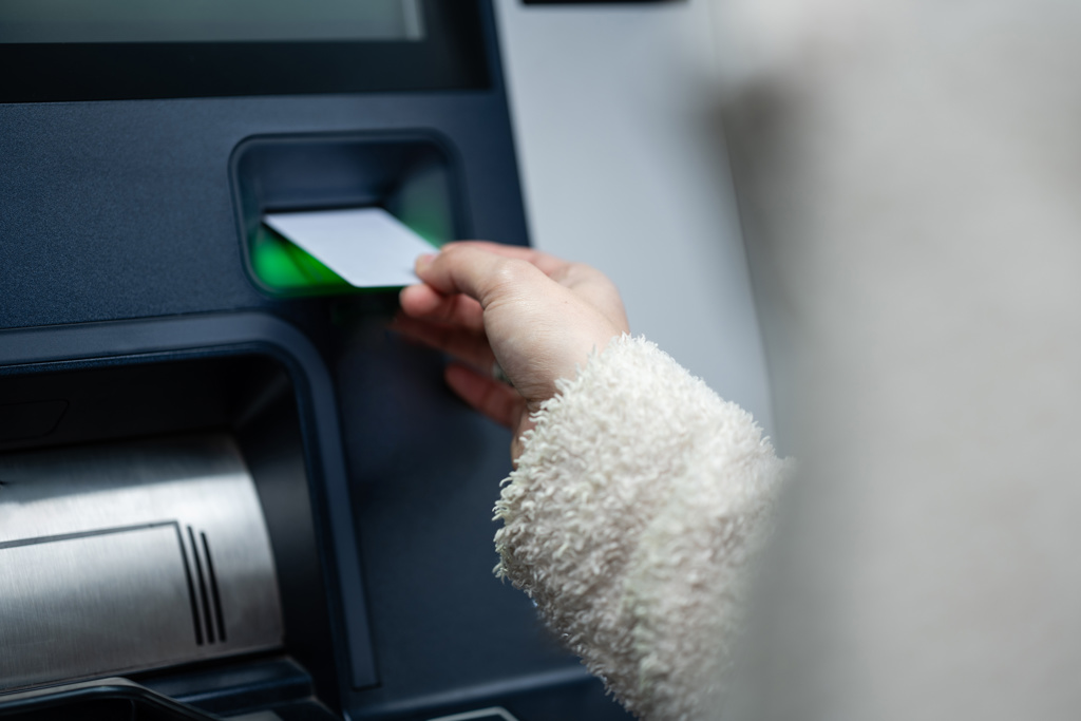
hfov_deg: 23.9
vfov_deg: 16.1
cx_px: 540
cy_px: 360
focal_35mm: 85
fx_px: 2553
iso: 160
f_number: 1.8
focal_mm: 85
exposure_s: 1/400
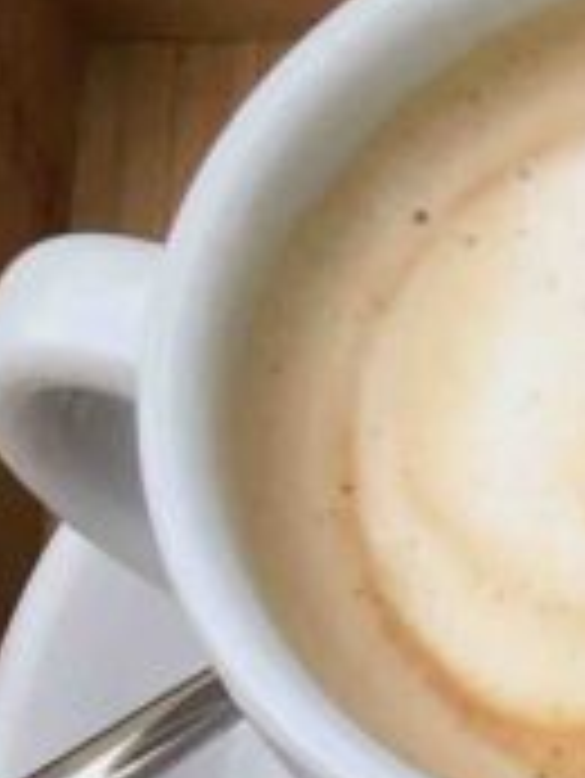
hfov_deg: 7.3
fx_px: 4118
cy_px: 2237
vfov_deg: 9.0
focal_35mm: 183
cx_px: 1660
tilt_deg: -70.6
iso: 20
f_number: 1.8
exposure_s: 1/480
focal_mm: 3.99
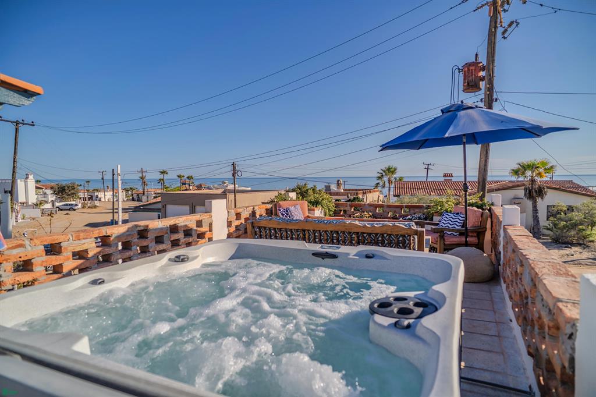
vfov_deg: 61.9
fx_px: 331
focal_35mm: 20
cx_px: 298
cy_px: 198
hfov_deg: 84.0
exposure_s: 1/2000
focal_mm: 20
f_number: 3.5
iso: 64
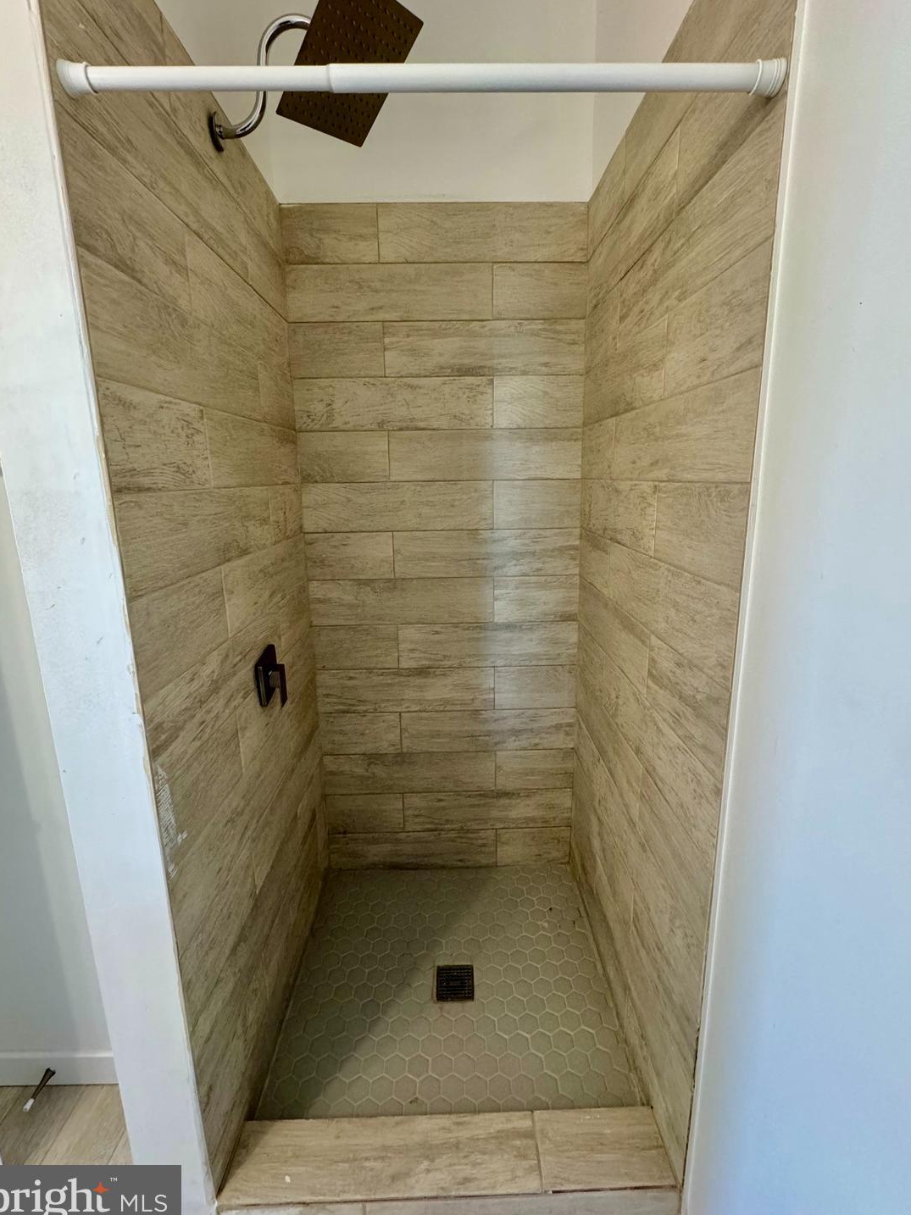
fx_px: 527
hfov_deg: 81.7
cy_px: 584
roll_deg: +0.8
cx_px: 458
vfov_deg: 98.1
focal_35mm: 15
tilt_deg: -10.5
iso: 250
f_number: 2.2
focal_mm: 2.22
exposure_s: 1/60
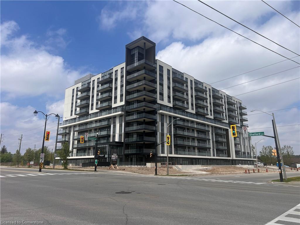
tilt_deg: +11.5
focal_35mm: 26
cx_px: 150
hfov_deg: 67.3
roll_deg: +0.8
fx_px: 225
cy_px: 112
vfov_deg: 53.1
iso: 50
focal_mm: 5.7
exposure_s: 1/6211
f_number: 1.5
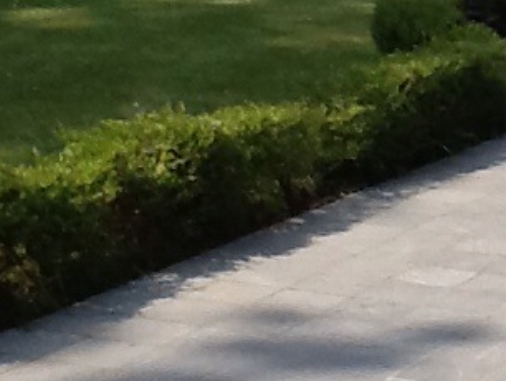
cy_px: -81
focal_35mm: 138
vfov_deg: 10.6
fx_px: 2019
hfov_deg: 13.6
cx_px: 729
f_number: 2.4
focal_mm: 2.03
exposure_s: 1/990
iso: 40
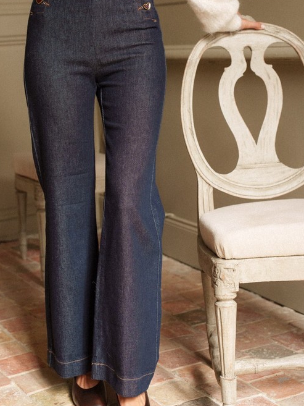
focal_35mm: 64
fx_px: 749
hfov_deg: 22.9
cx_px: 144
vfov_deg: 30.2
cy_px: 183
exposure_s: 1/320
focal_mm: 54
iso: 500
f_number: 4
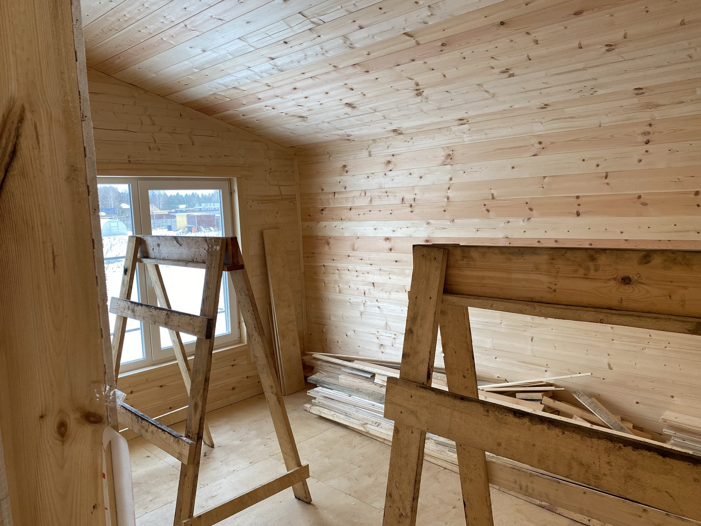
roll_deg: +2.7
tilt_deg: -4.1
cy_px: 263
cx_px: 350
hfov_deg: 67.3
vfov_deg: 53.1
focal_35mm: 26
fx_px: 527
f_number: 1.8
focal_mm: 4.25
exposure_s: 1/121
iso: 80
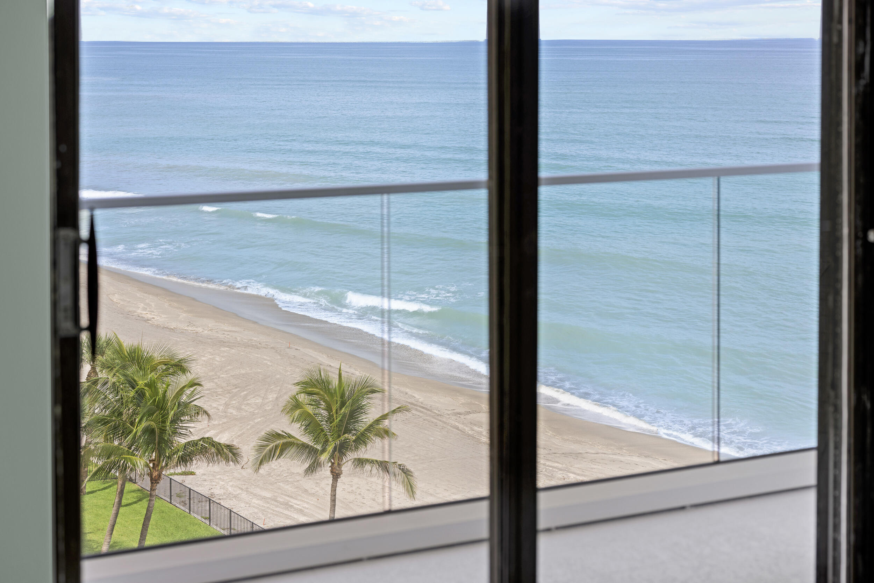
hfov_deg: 39.6
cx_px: 437
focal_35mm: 50
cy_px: 292
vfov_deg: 27.0
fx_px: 1214
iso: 64
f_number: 3.5
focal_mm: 50
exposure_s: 1/80
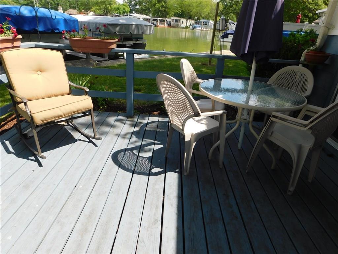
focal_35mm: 23
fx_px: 225
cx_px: 169
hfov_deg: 73.9
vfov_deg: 58.9
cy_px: 127
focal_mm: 4
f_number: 3
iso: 125
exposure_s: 1/800
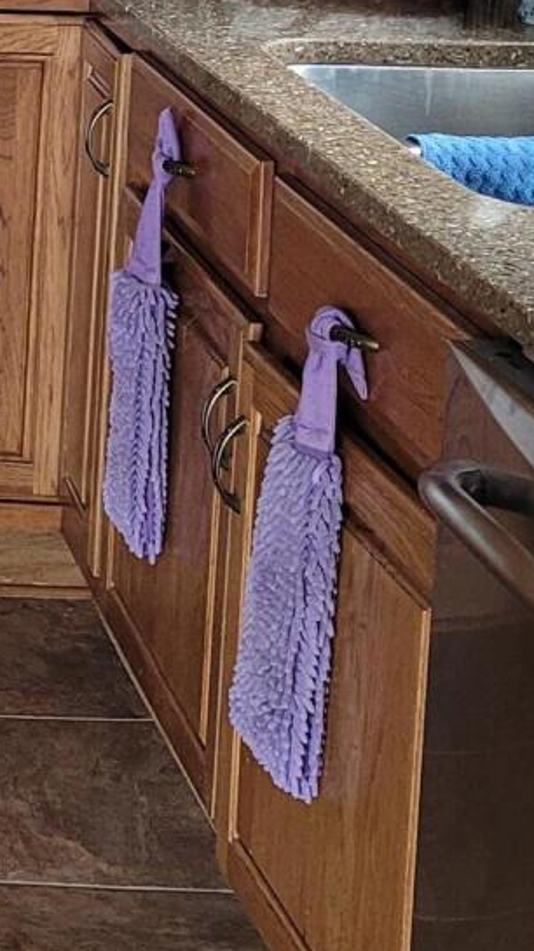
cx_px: -738
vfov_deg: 19.8
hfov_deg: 10.2
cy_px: -49
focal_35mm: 104
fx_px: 2622
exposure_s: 1/60
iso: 200
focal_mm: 5.4
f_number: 1.8
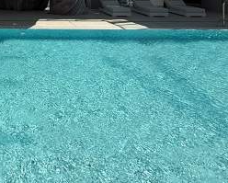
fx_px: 297
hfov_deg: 37.2
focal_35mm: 44
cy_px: -18
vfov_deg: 30.6
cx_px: -5
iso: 50
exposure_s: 1/2841
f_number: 2.2
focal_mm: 2.22
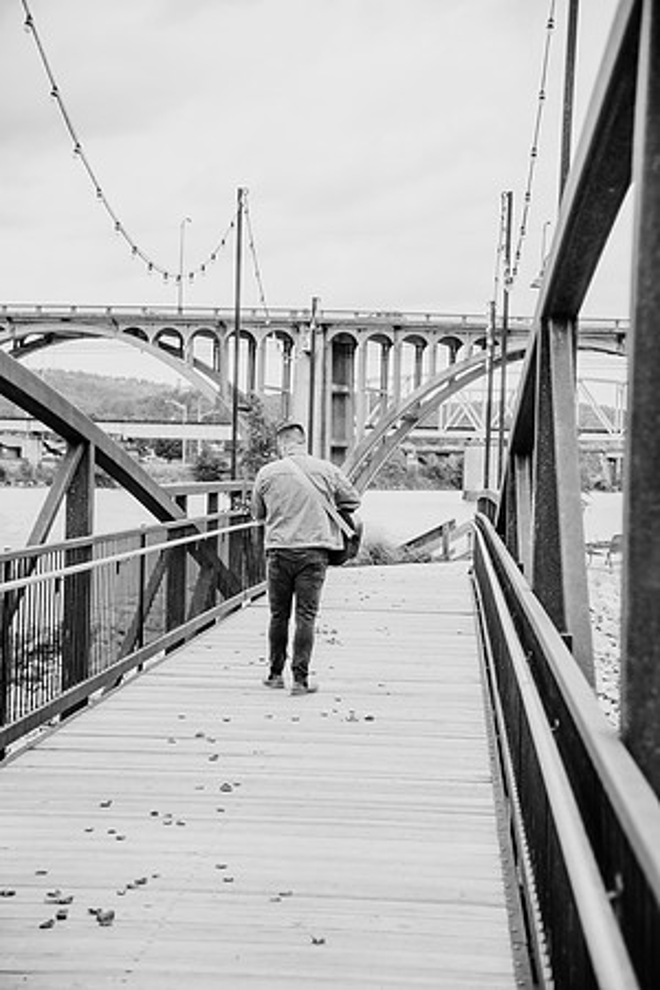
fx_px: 1595
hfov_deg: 23.4
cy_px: 495
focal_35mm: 58
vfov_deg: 34.5
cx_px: 330
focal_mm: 58
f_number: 4
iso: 320
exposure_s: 1/800
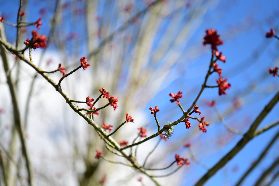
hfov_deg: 28.8
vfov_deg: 19.5
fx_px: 542
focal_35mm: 70
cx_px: 140
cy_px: 93
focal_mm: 70
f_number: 2.8
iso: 800
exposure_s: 1/8000
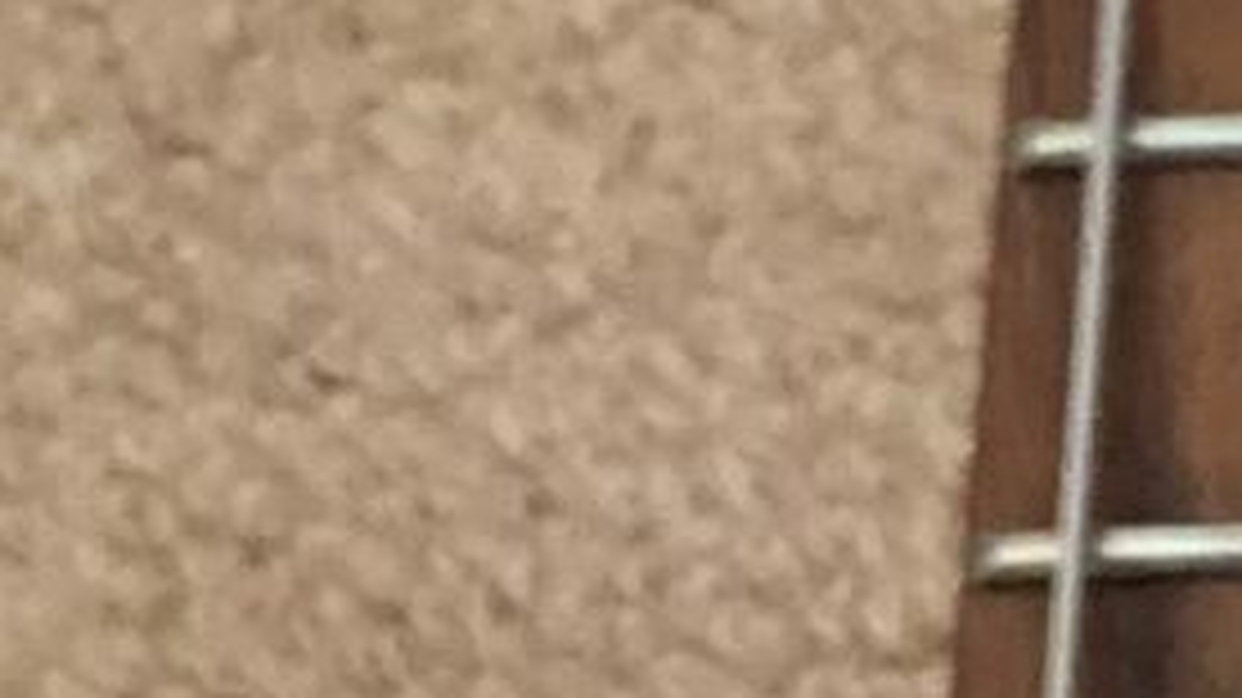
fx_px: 8658
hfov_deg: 8.2
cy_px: 1112
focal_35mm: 263
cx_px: 1246
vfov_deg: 4.6
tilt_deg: -53.6
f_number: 1.8
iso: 250
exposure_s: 1/60
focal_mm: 4.25
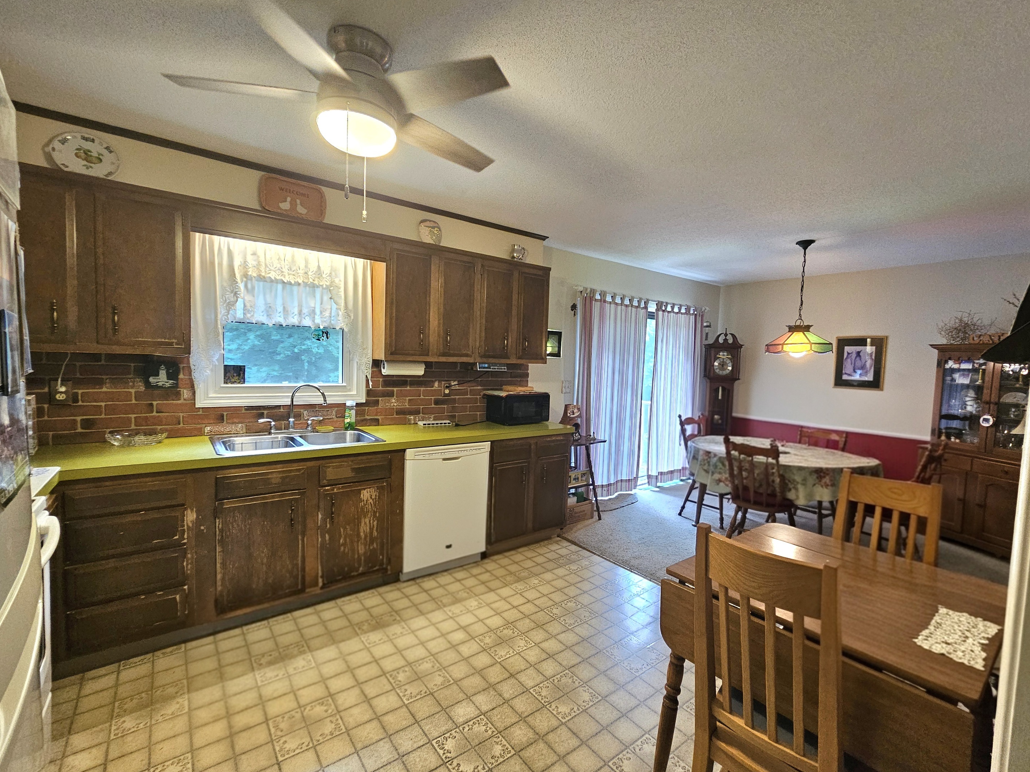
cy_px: 394
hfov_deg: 102.0
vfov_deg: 85.7
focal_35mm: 14
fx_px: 417
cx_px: 534
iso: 400
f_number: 2.2
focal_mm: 2.2
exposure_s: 1/40
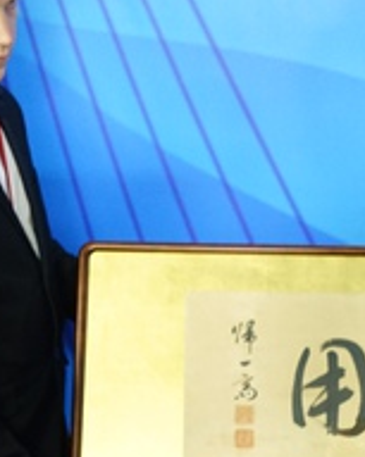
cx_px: 241
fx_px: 1205
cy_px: 331
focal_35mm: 89
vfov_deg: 21.4
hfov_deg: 17.2
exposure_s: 1/60
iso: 2500
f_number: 2.8
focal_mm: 35
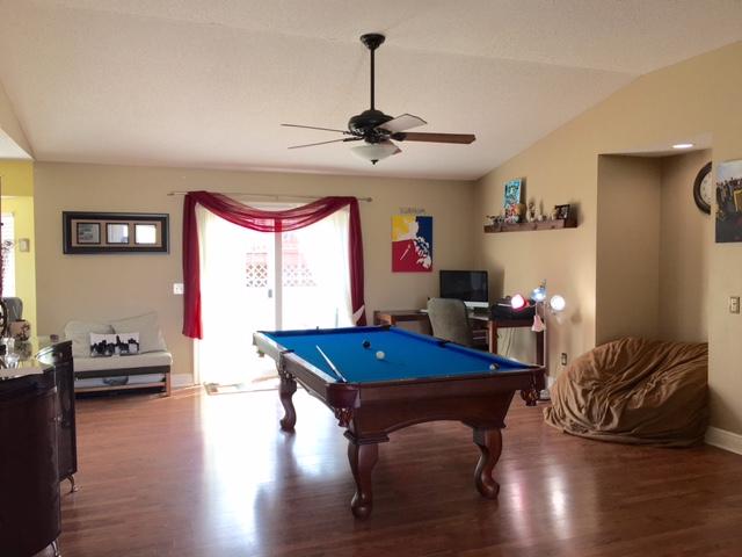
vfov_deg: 48.2
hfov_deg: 61.7
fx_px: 622
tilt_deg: -1.8
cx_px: 371
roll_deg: +0.1
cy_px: 278
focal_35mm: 29
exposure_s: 1/40
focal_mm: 4.15
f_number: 2.2
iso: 32
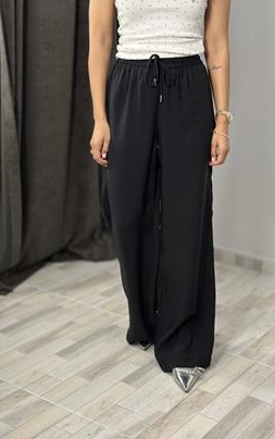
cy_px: 222
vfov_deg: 38.8
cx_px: 165
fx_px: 623
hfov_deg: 24.9
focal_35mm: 52
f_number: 1.78
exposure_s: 1/100
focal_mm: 6.86
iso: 250
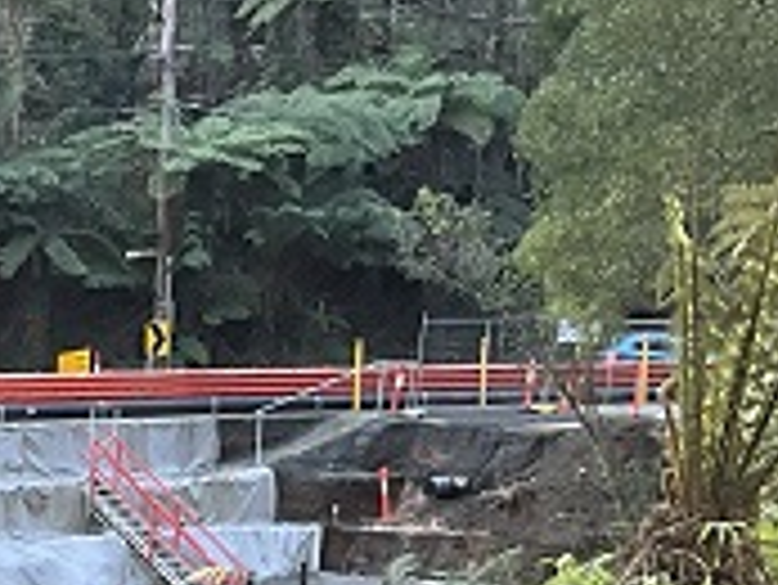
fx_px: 2407
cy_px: 882
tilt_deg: -9.3
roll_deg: -0.4
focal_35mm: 107
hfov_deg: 16.9
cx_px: -342
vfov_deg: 13.1
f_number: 1.8
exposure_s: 1/122
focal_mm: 3
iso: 40
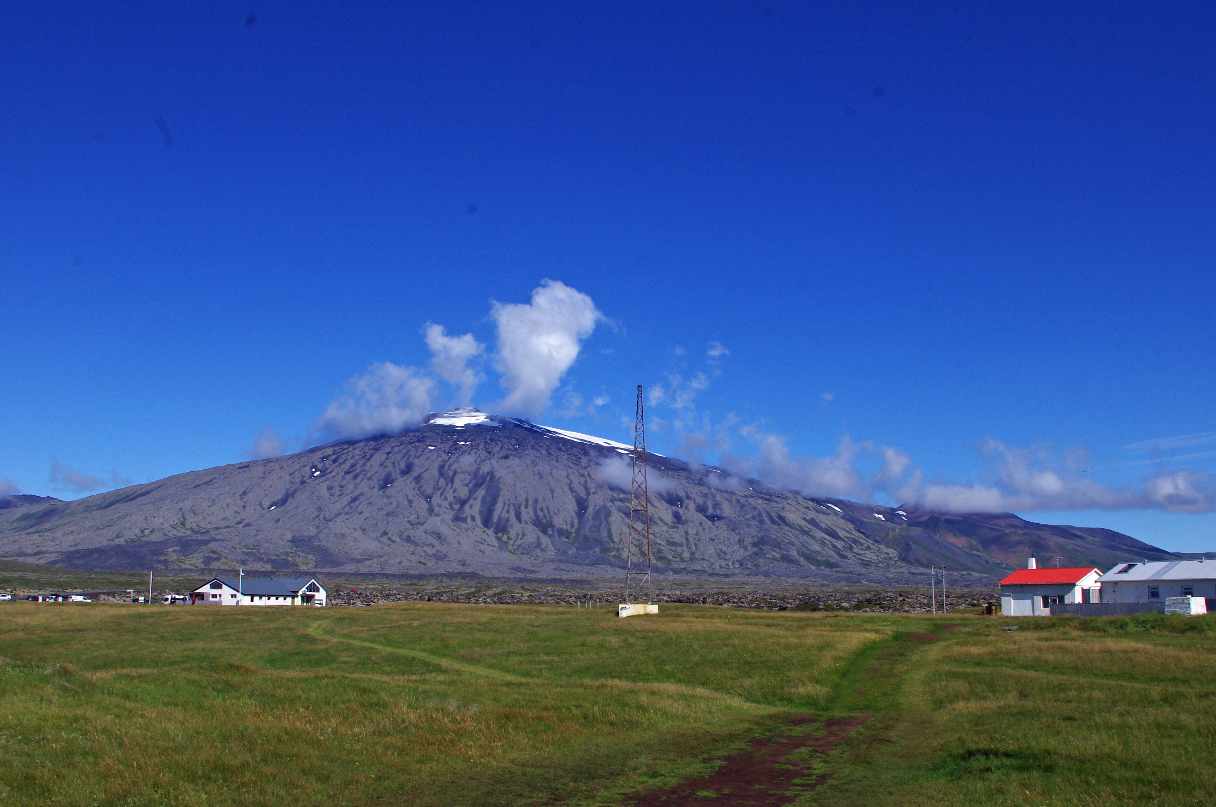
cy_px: 487
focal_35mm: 33
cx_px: 594
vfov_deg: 39.7
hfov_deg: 57.3
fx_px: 1113
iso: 200
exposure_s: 1/500
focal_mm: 18
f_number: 11
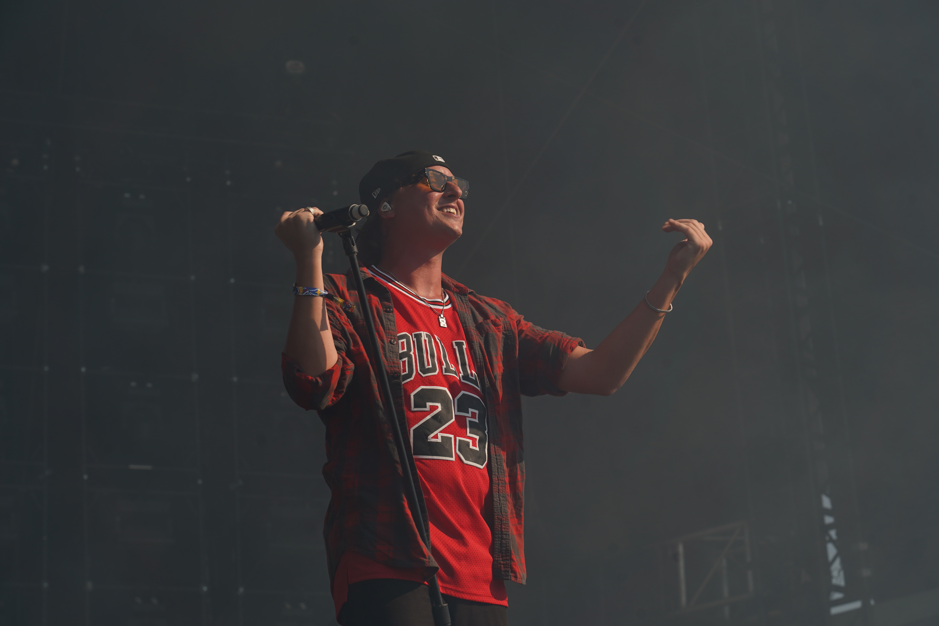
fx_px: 2739
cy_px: 313
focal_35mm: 105
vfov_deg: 13.0
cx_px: 470
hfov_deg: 19.5
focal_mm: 105
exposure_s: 1/500
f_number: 8
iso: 100
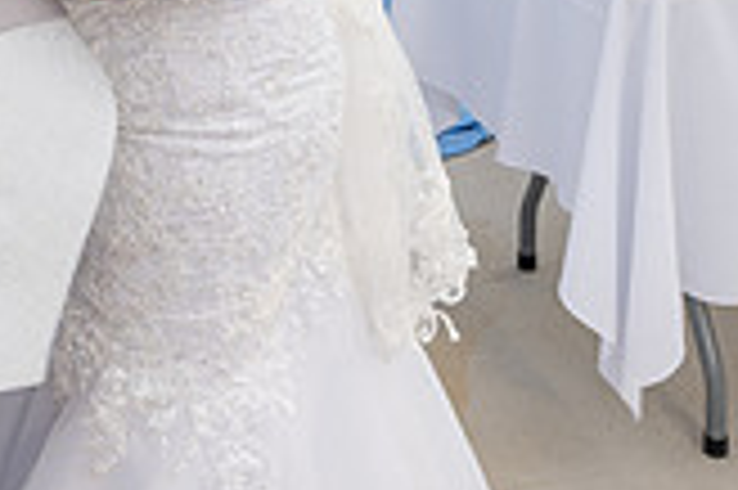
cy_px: -312
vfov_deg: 14.6
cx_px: 135
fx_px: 1741
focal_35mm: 85
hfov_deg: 23.5
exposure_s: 1/125
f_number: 6.3
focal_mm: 24
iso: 200
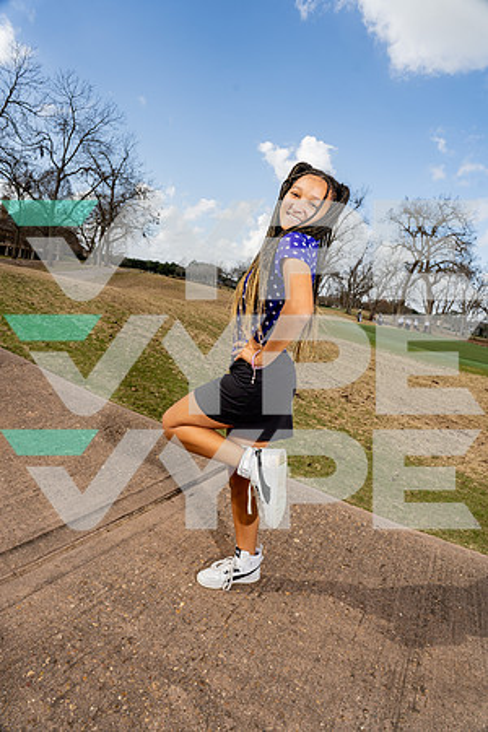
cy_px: 366
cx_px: 244
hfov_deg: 57.2
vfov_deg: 78.6
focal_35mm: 22
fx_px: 447
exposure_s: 1/250
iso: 100
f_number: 8
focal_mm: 22
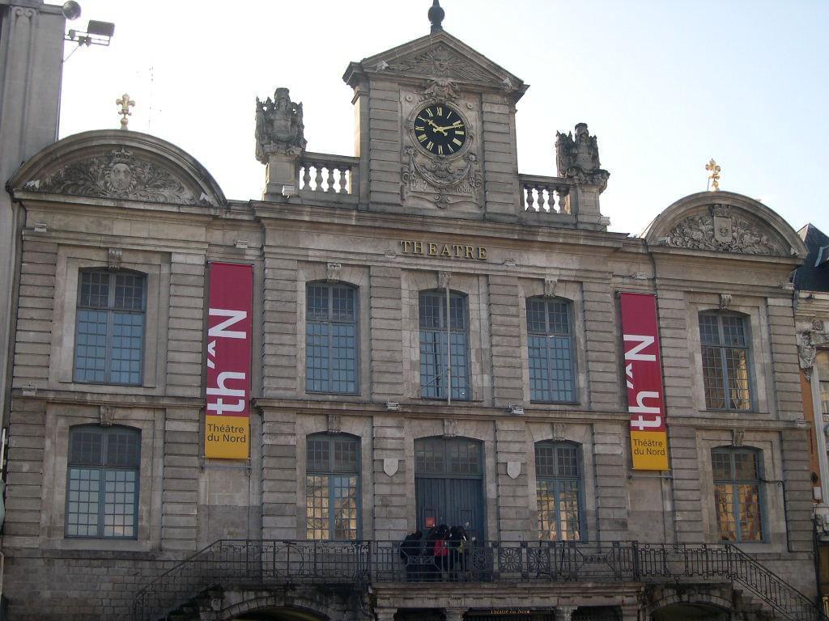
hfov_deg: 40.4
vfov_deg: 30.9
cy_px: 310
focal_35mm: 47
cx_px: 414
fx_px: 1126
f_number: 3.1
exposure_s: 1/449
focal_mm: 10.1
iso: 100
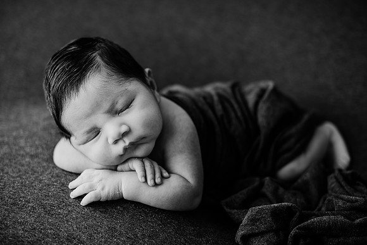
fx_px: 510
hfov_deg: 39.6
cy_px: 122
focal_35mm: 50
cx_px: 184
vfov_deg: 27.0
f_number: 2.2
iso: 100
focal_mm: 50
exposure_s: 1/160
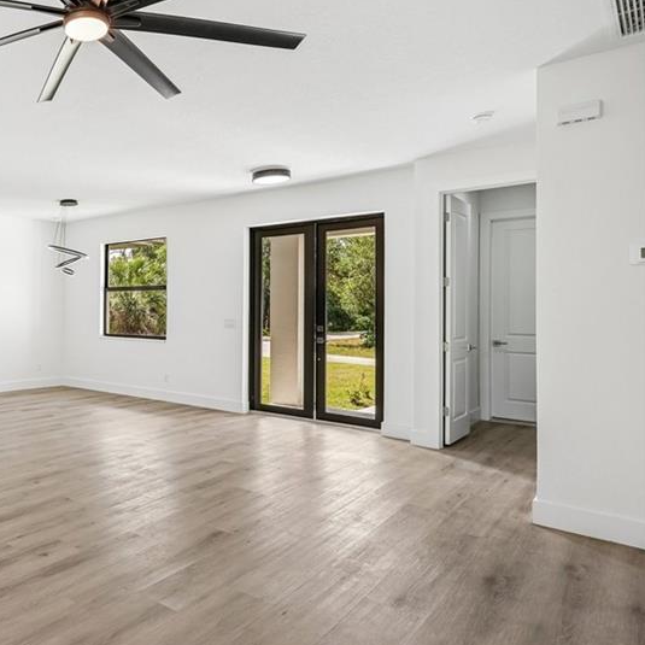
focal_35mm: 26
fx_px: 548
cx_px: 31
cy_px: 301
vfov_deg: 60.9
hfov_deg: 51.5
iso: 400
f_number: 8
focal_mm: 16
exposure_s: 1/60
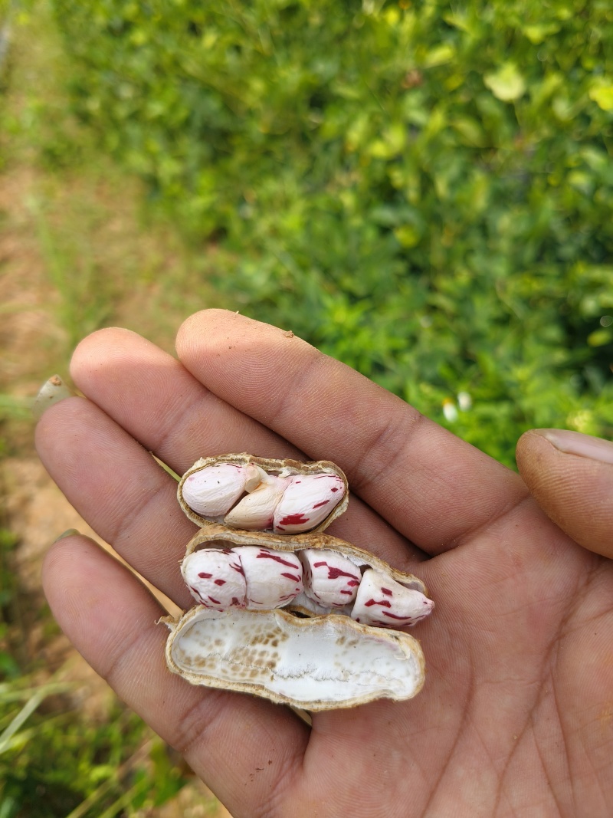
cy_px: 409
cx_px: 306
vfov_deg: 67.3
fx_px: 614
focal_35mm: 26
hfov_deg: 53.1
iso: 80
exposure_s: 1/2325
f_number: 1.8
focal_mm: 4.84
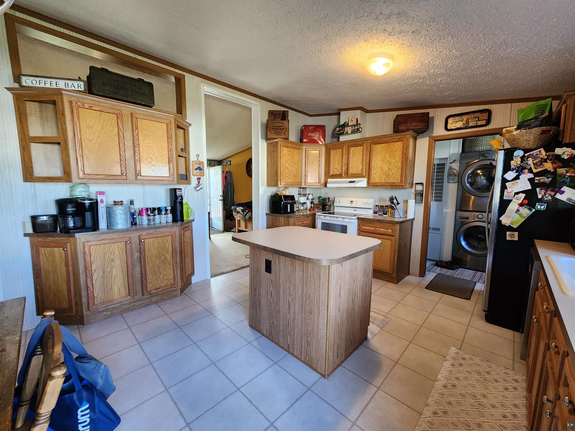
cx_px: 288
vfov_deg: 89.9
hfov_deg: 106.2
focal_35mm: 13
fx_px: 216
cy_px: 216
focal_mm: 2.2
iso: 320
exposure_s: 1/60
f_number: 2.2
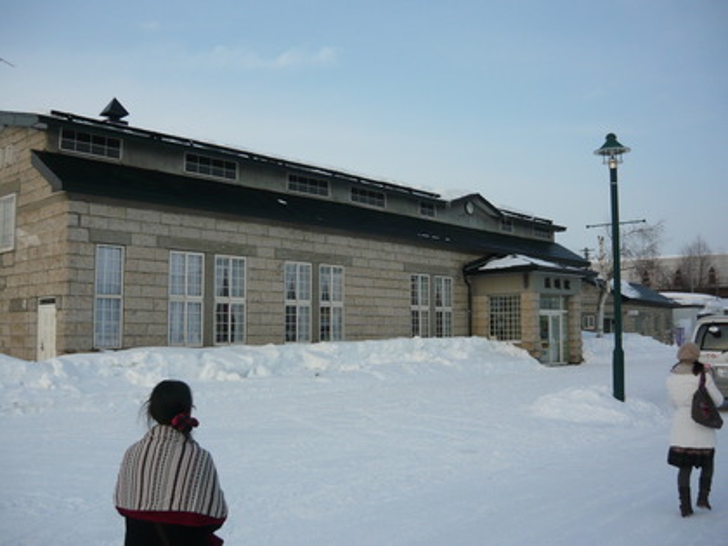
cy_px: 273
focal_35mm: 34
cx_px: 364
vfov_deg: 41.8
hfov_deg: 54.0
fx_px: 715
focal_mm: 5.5
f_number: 2.8
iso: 100
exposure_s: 1/800
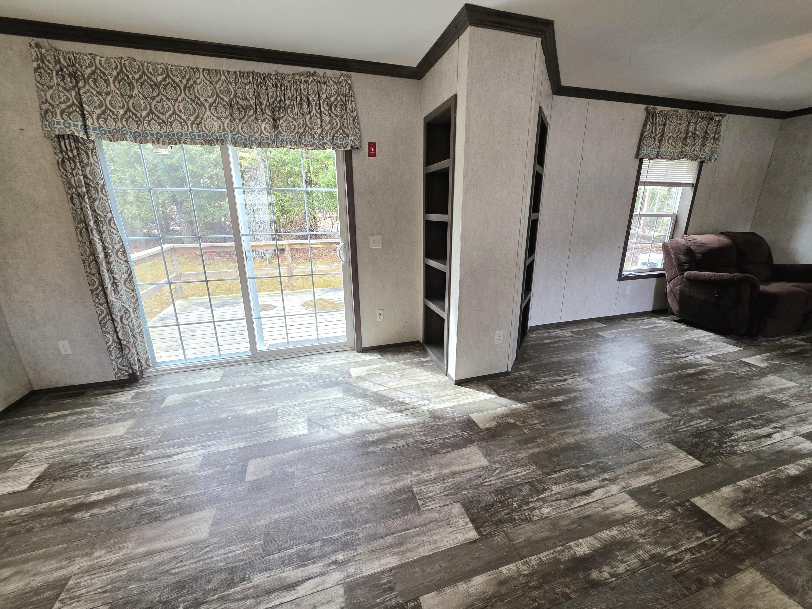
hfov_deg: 106.2
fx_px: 305
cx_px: 406
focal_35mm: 13
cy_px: 304
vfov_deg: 89.9
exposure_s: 1/120
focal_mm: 2.2
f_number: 1.9
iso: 125
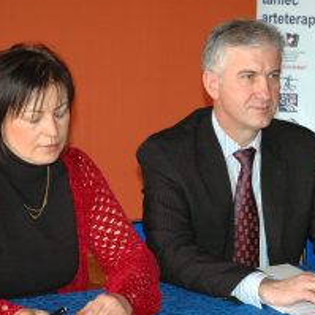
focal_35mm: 120
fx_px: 1235
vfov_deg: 14.5
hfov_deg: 14.5
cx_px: 232
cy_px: 150
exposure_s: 1/60
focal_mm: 44
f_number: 4.5
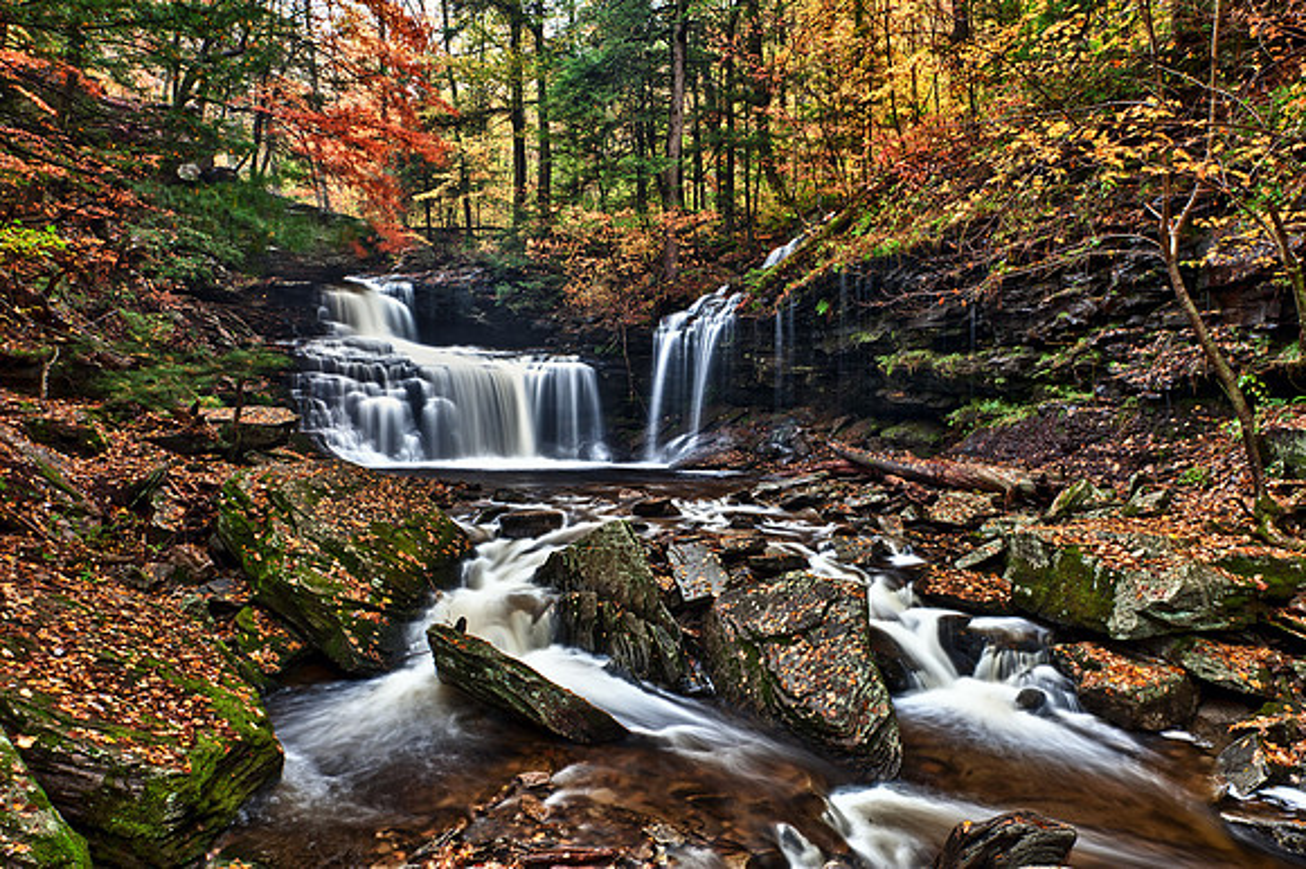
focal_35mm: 24
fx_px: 870
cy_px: 434
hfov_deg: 73.8
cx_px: 653
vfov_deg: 53.1
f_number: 22
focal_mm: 24
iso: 200
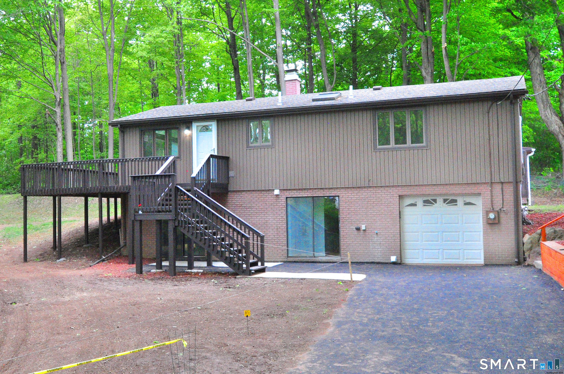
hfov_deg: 67.4
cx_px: 282
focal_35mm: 27
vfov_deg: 47.8
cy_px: 187
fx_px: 422
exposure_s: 1/100
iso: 2500
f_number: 8
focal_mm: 18
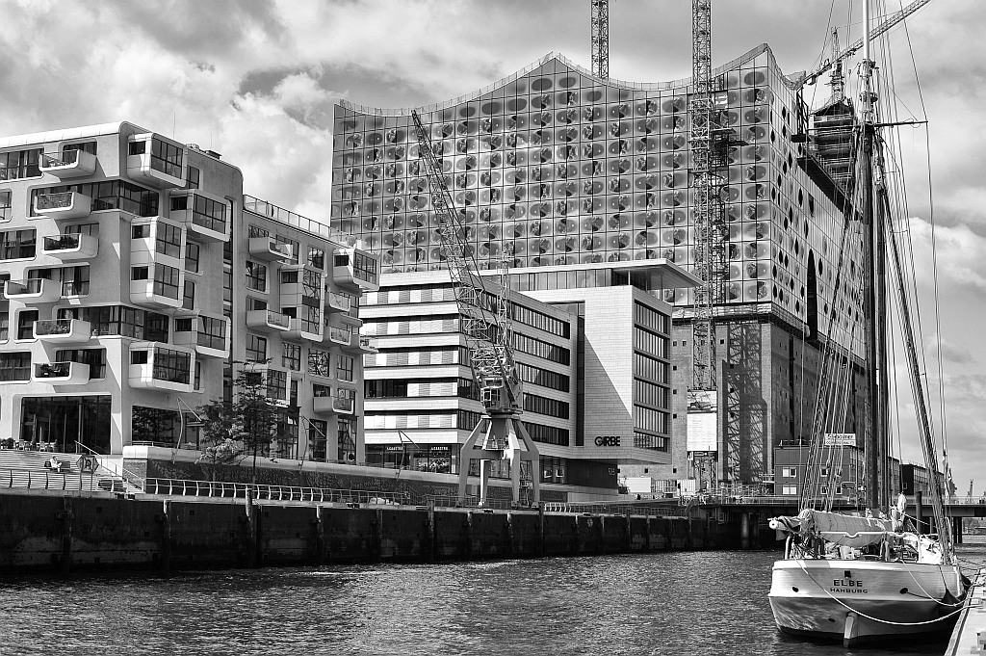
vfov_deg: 26.9
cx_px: 493
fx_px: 1368
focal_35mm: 50
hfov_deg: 39.6
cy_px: 328
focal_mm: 50
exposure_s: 1/1600
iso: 200
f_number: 6.3
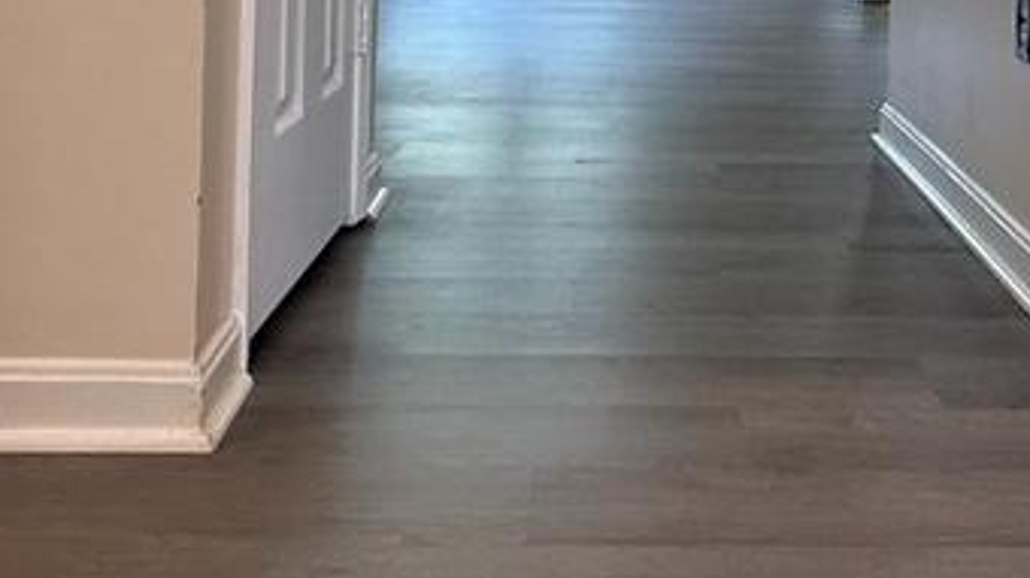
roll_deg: -1.8
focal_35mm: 46
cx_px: 697
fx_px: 1256
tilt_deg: +1.0
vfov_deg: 23.3
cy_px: -151
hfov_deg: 43.9
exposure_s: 1/120
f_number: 2.2
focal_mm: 2.22
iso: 250
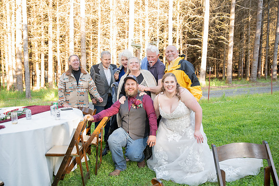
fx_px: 271
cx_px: 140
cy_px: 93
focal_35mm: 35
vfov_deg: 37.9
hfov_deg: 54.4
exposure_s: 1/320
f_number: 4
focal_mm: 35
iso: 1250
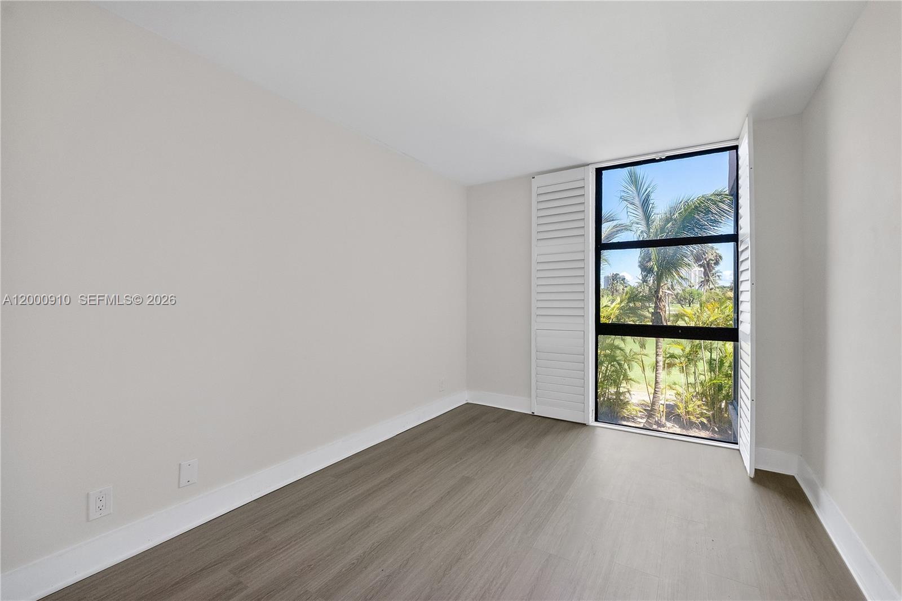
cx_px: 451
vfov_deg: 77.3
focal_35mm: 15
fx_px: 376
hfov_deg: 100.4
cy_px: 300
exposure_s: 1/125
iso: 800
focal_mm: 10
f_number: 8
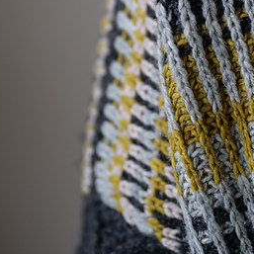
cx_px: 176
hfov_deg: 7.9
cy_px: -53
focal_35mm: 220
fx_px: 1826
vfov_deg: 7.9
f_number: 1.7
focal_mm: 50
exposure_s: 1/125
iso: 200
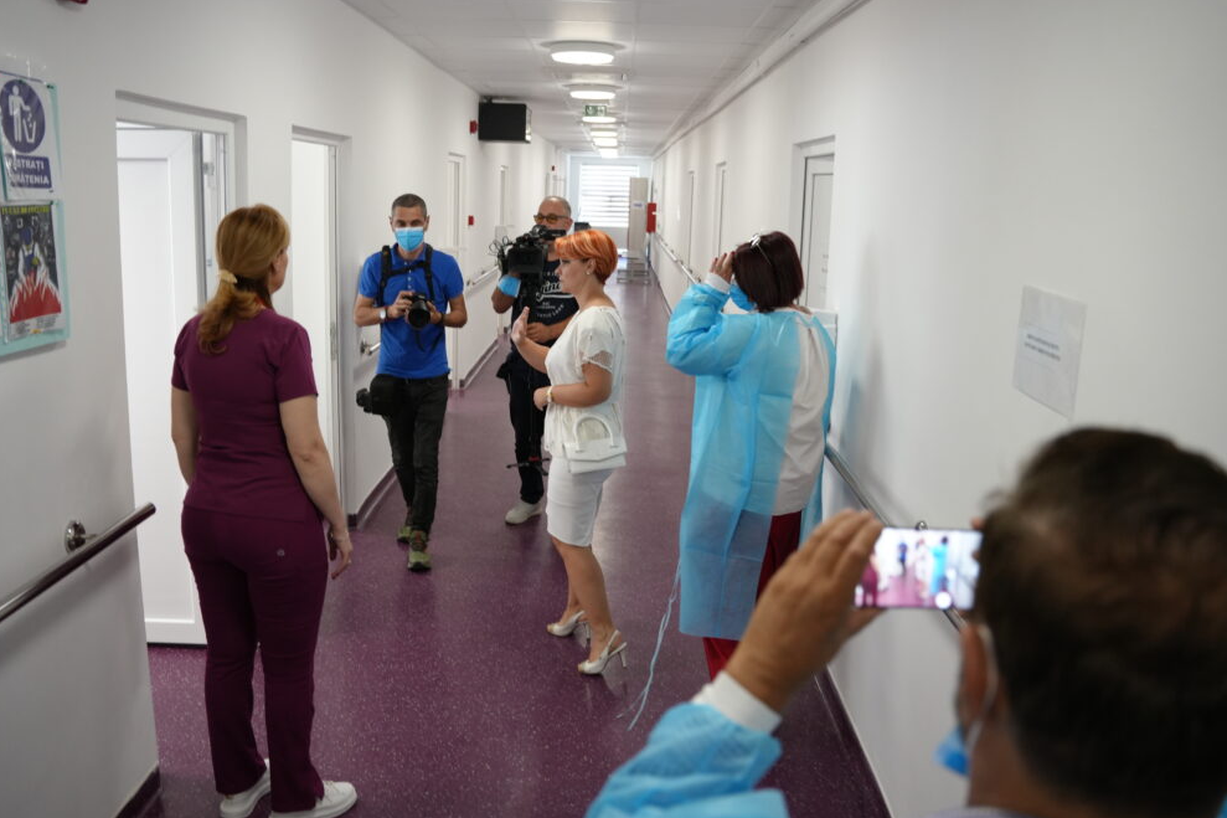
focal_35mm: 29
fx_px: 988
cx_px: 602
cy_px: 420
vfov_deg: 44.9
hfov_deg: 63.7
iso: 2000
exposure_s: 1/200
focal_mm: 28
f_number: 3.5
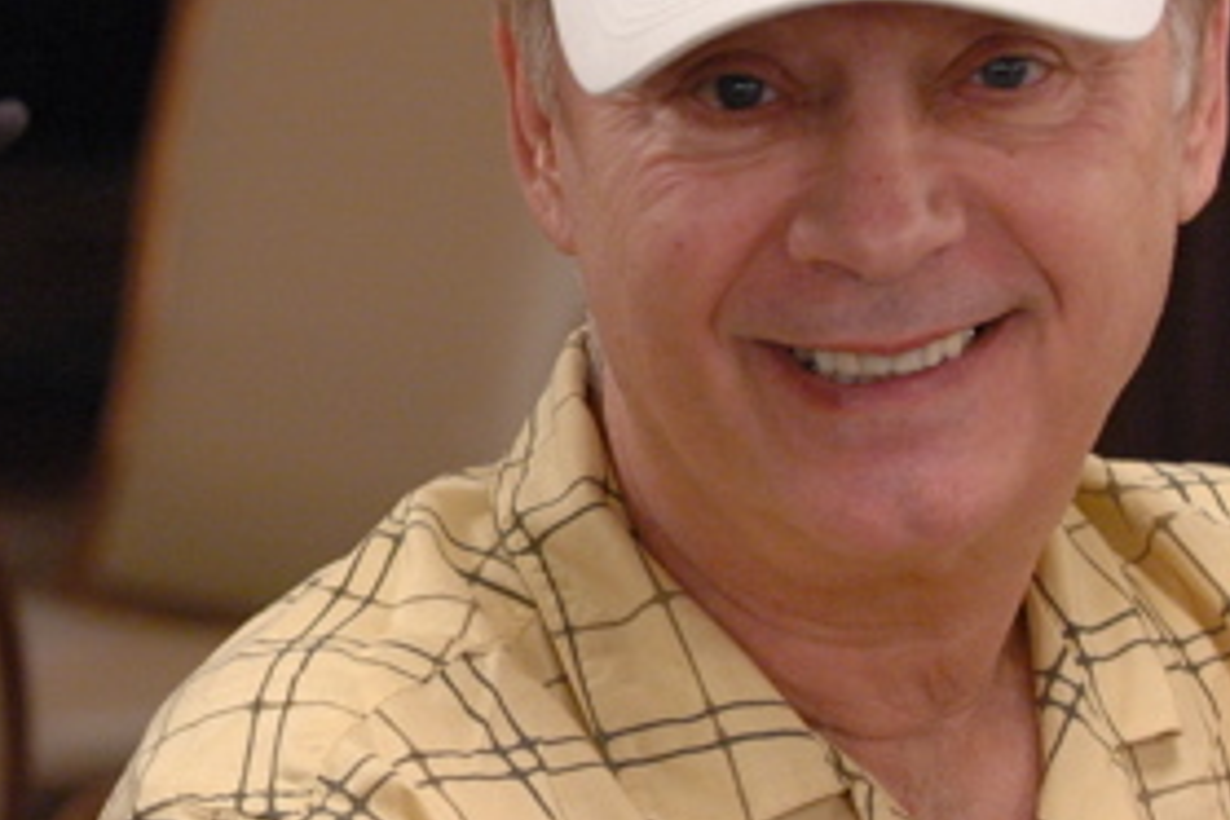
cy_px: 430
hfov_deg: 8.0
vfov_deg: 5.4
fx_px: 8746
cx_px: 117
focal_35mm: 256
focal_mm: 70
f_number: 3.2
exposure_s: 1/60
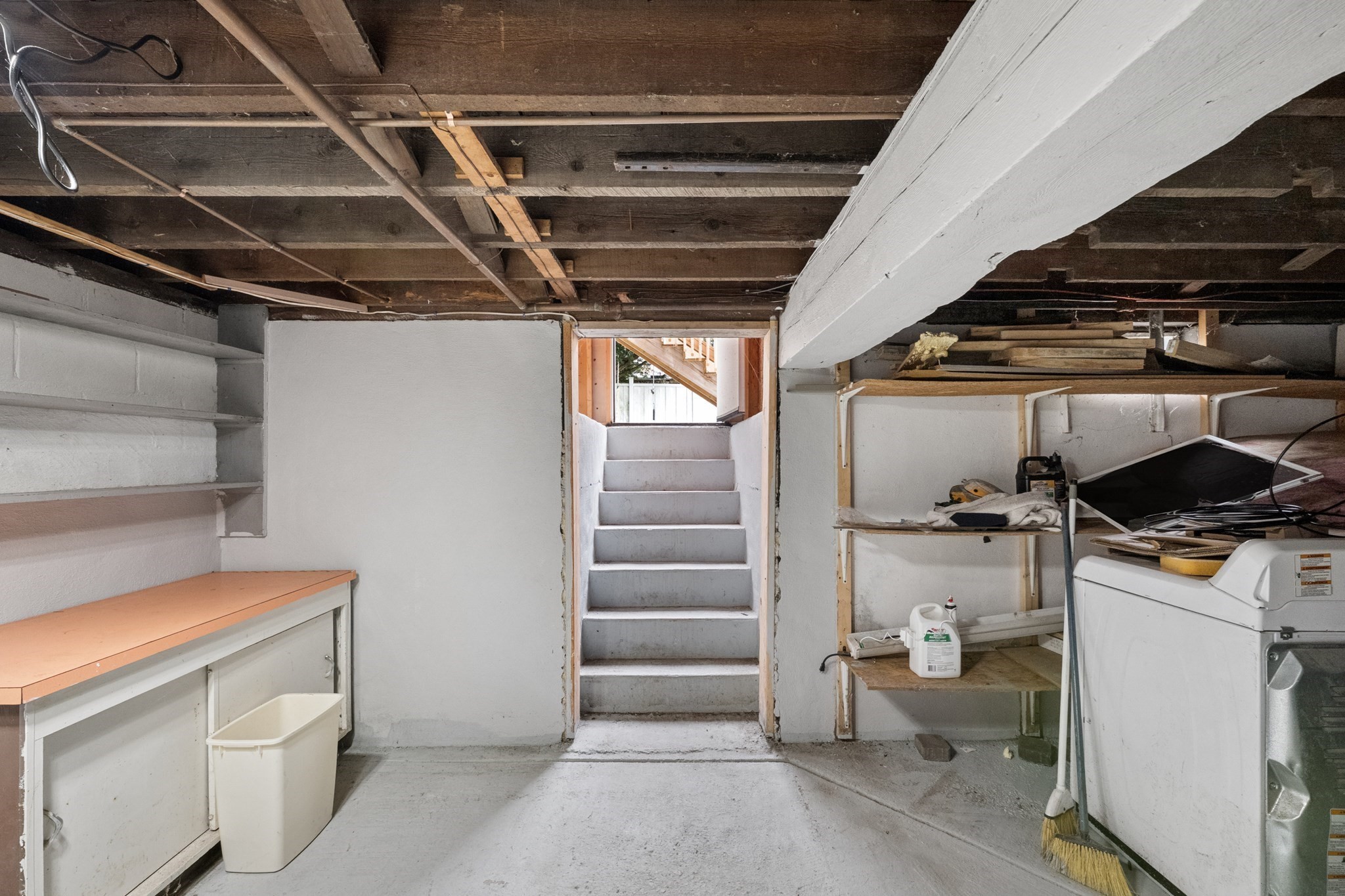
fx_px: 523
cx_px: 672
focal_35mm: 14
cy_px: 448
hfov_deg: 104.3
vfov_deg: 81.2
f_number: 8
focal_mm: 14
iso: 6400
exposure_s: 1/320
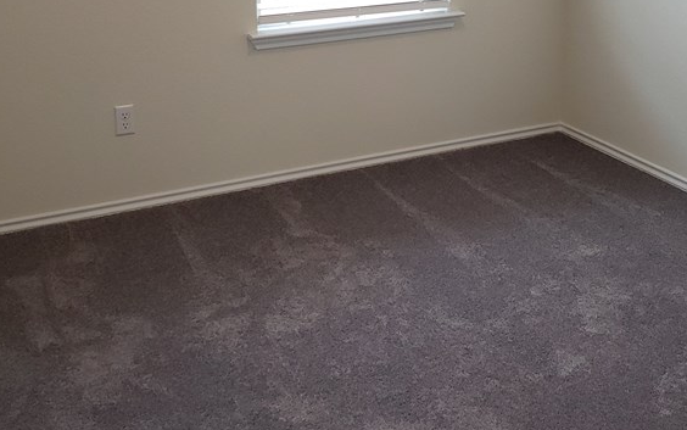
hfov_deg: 40.2
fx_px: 937
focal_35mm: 50
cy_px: 24
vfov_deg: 24.9
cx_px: 396
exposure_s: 1/30
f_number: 2.4
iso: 80
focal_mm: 4.3
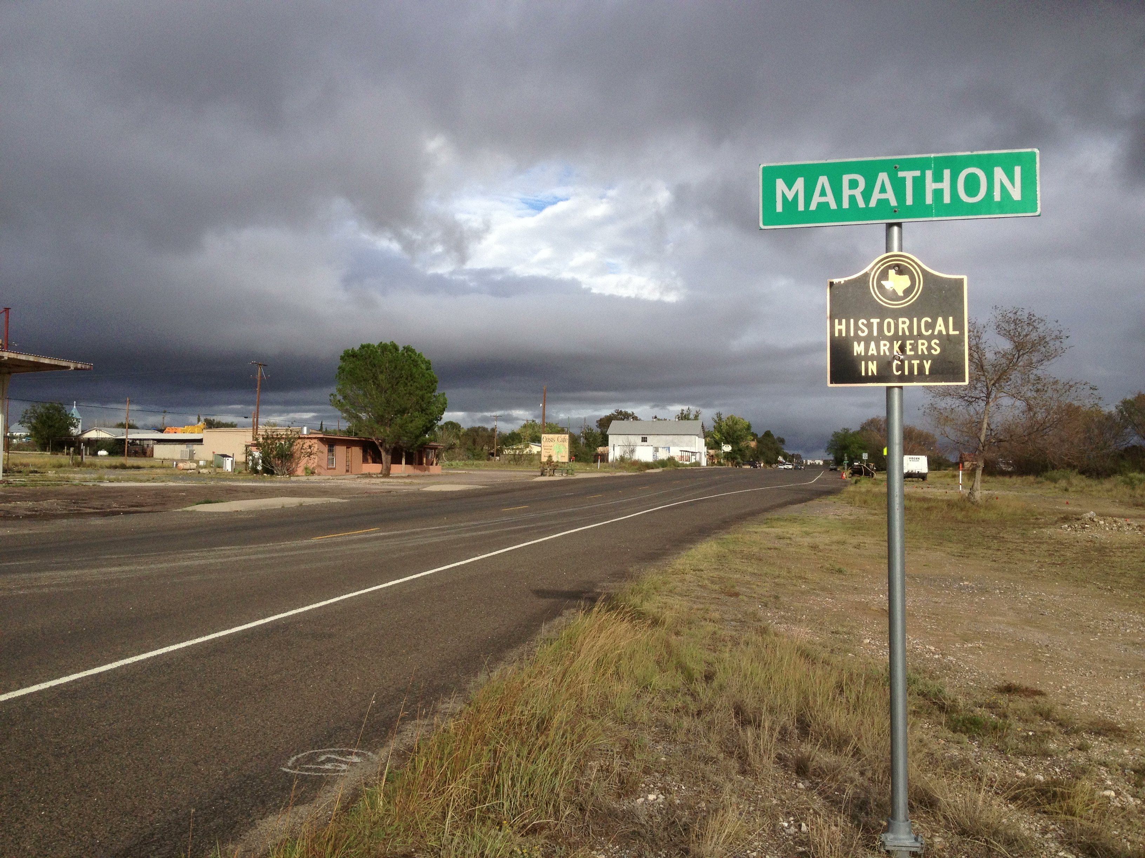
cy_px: 429
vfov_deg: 40.7
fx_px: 1158
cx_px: 572
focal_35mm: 35
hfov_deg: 52.6
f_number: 2.4
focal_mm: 4.28
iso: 50
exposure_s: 1/1623
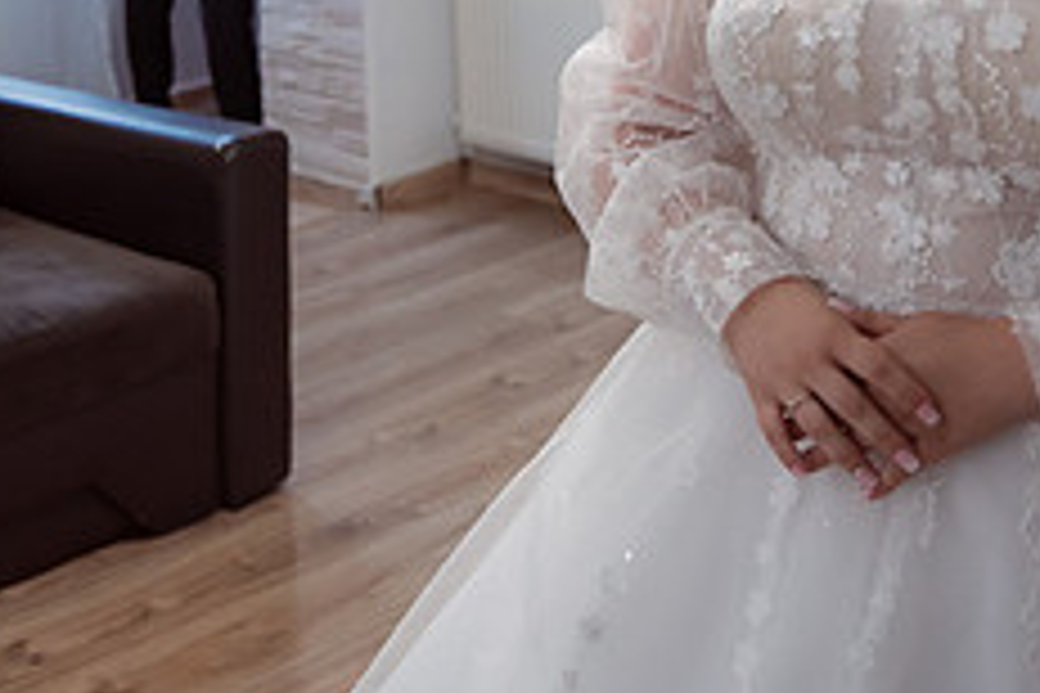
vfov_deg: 16.8
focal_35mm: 78
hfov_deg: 25.7
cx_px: 270
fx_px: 2253
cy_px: -115
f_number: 2.8
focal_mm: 31
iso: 1600
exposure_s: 1/200
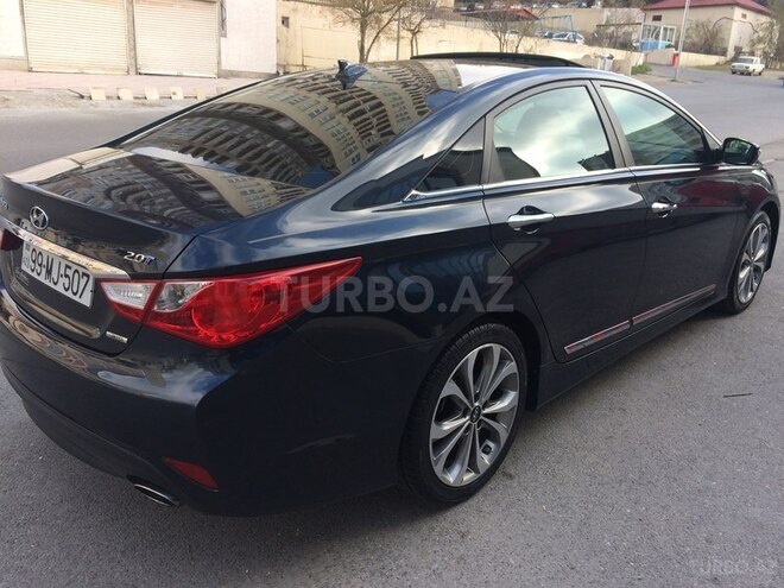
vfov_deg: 48.2
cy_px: 294
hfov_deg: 61.7
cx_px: 392
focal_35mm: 29
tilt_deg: -17.1
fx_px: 657
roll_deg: -2.4
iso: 32
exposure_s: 1/414
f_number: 2.2
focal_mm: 4.15
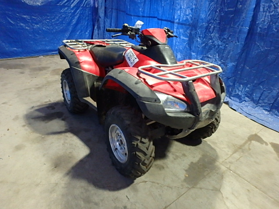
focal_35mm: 21
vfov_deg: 63.4
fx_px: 169
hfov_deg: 79.0
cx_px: 140
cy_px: 104
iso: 800
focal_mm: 3.7
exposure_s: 1/13
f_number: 3.5
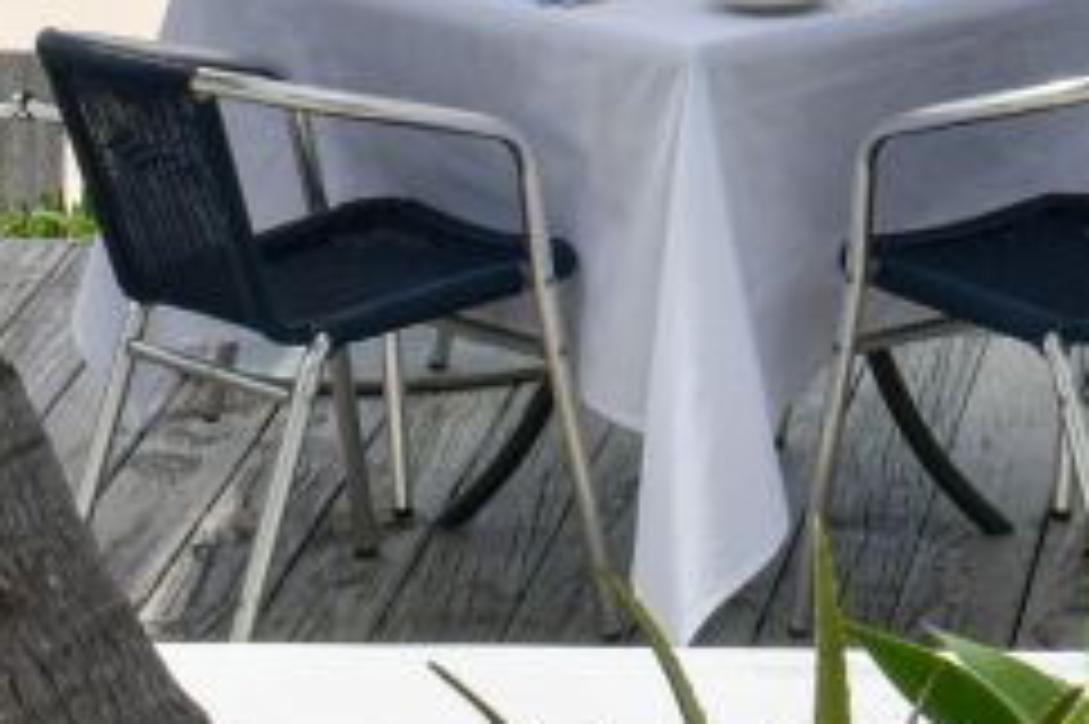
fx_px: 6801
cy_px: -1309
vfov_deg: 5.8
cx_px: 1264
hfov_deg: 9.1
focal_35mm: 225
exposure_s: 1/200
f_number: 16
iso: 125
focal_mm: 34
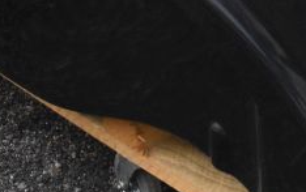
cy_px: -210
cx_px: 234
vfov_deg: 5.2
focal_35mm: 250
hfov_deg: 8.4
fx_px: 2091
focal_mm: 25
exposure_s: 1/400
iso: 1250
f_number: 10
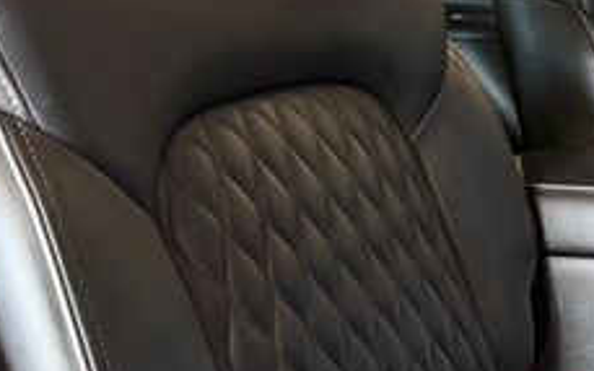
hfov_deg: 26.2
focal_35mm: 71
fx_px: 1149
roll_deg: -0.2
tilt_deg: -7.8
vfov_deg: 18.3
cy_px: 114
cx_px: 690
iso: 320
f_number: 1.78
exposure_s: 1/60
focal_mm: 6.76
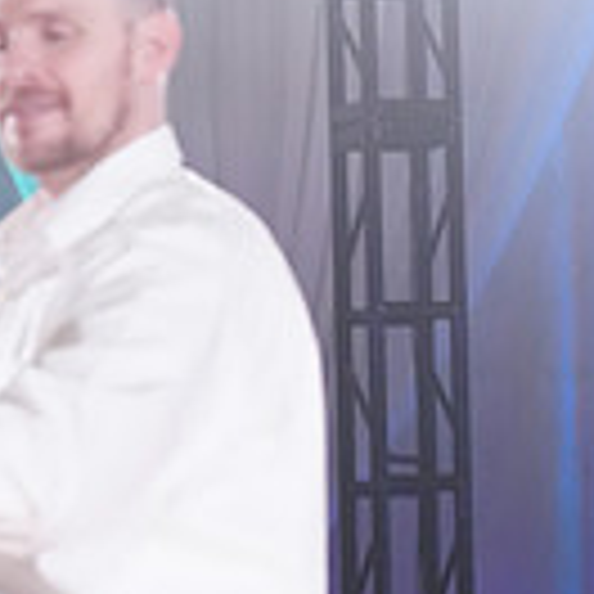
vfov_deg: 4.7
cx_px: -187
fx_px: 7164
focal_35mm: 369
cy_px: 850
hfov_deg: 4.7
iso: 3200
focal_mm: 99
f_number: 4
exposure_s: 1/400
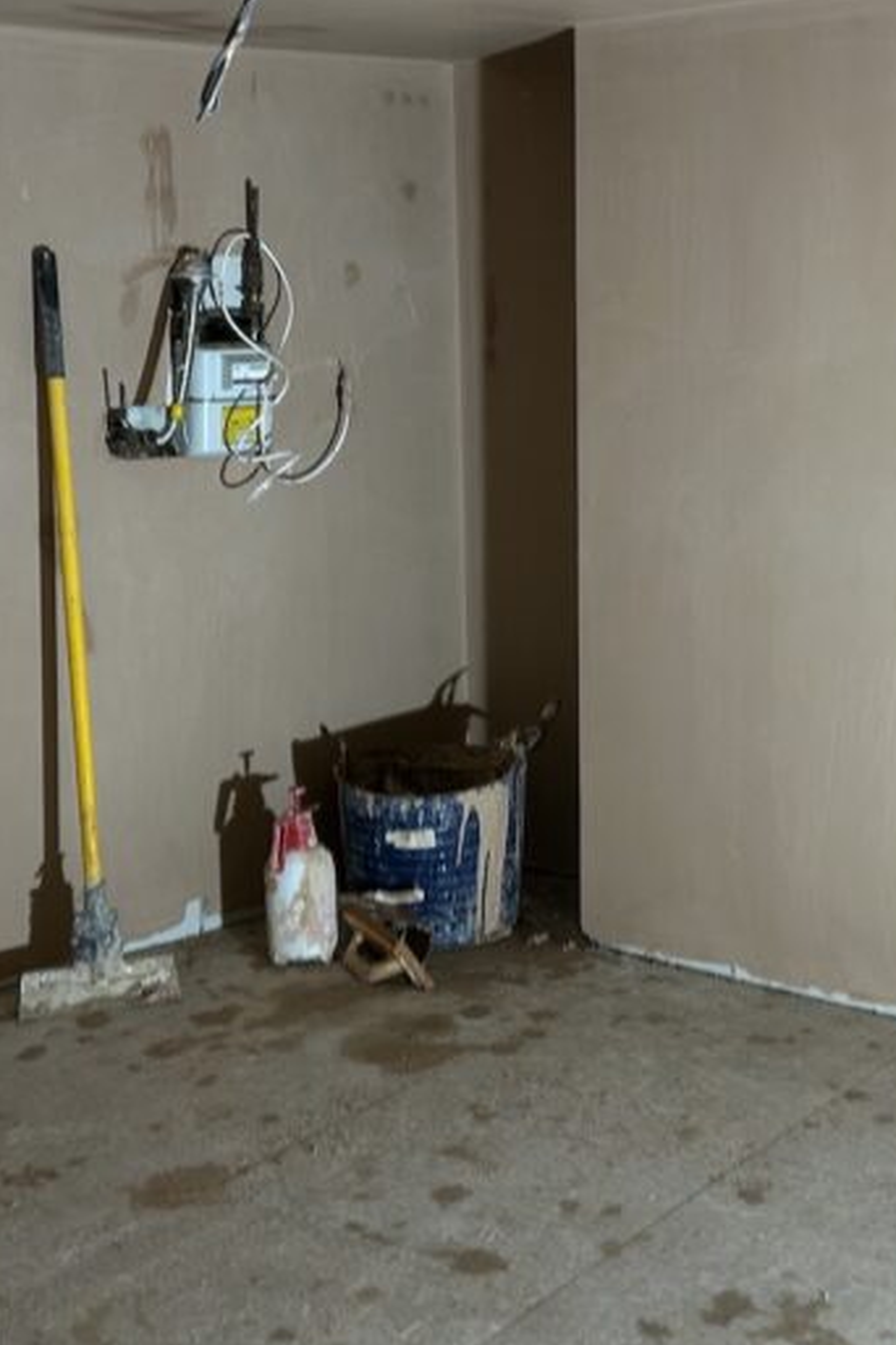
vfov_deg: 36.6
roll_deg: +1.7
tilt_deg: -3.6
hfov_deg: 25.1
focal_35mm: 54
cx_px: 432
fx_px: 2016
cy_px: 490
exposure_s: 1/50
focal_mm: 5.7
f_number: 1.5
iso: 100
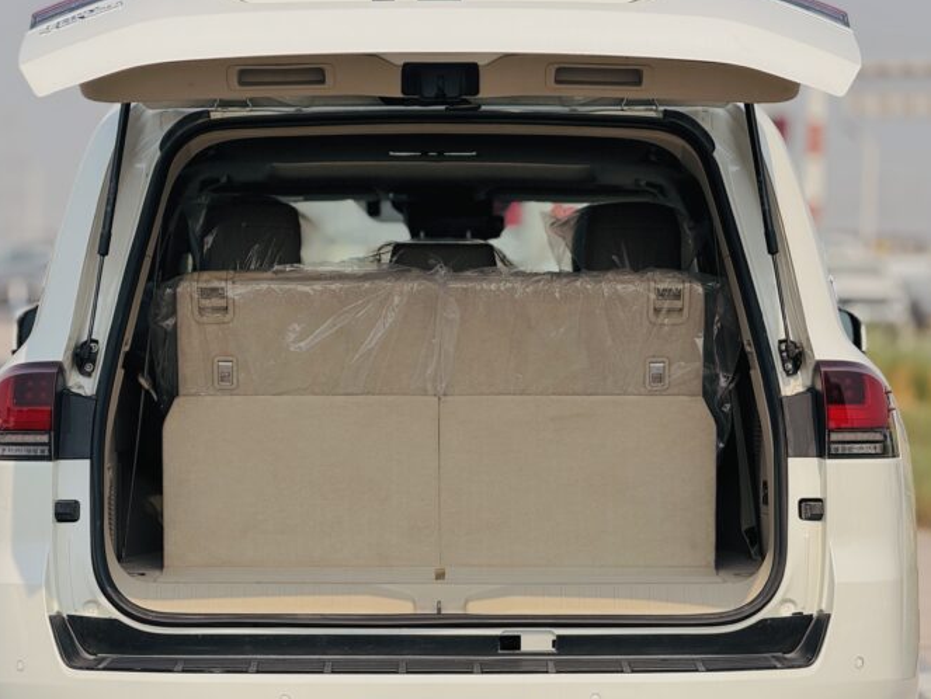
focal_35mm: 144
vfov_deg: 10.3
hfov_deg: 13.7
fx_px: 3875
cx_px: 430
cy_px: 388
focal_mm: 15.66
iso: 50
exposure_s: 1/3195
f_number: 2.8
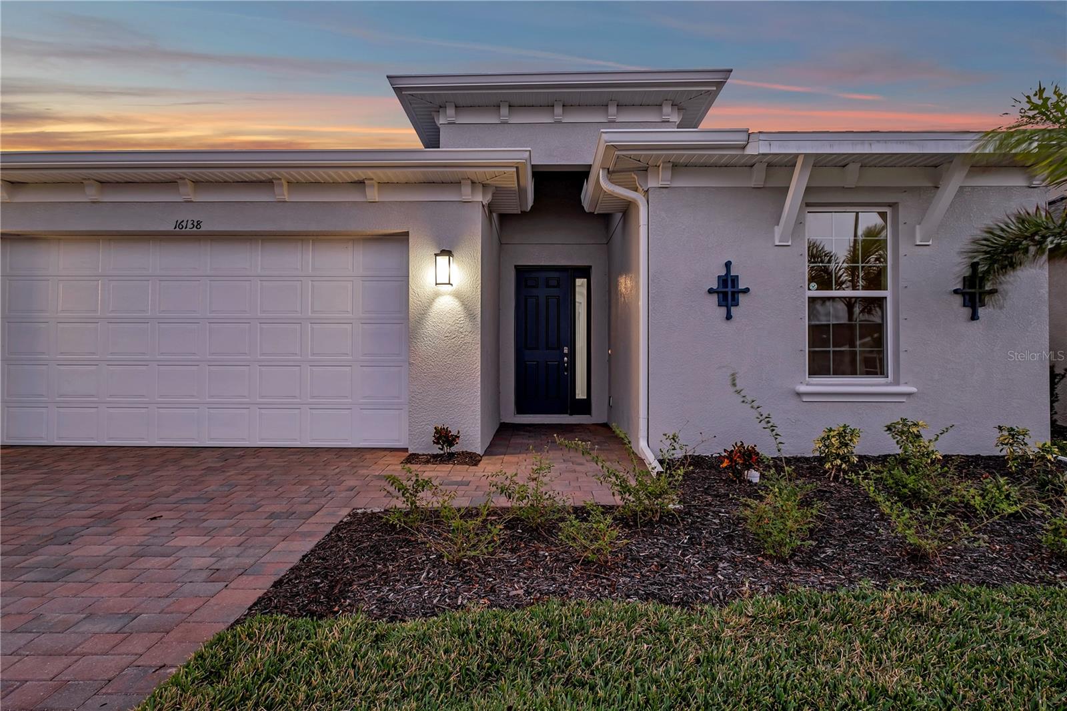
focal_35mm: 17
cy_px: 356
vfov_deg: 70.4
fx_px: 504
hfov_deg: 93.3
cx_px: 534
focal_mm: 11.5
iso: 160
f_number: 8
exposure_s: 1
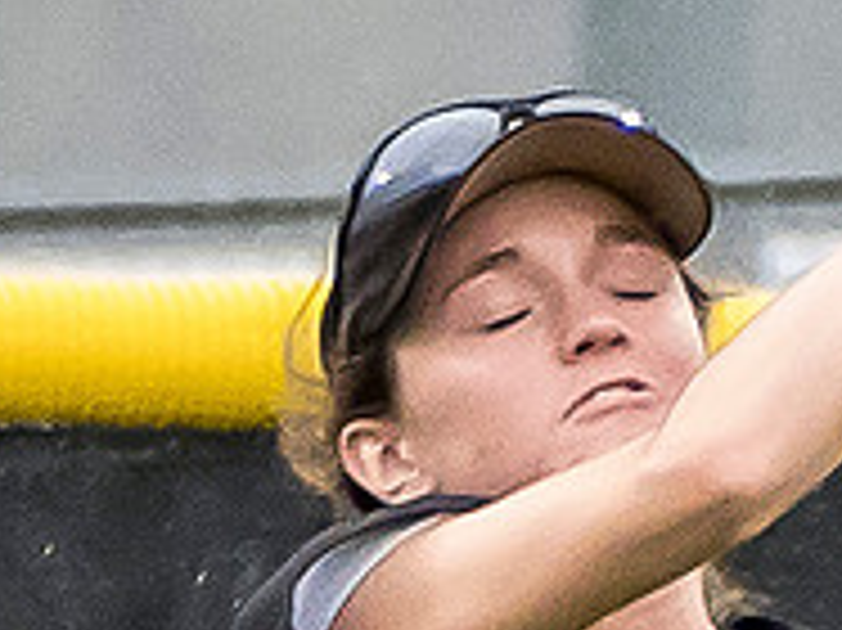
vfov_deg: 0.4
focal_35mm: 3368
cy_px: 1234
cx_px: 864
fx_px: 81871
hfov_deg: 0.6
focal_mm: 122
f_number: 4
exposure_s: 1/1000
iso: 2000
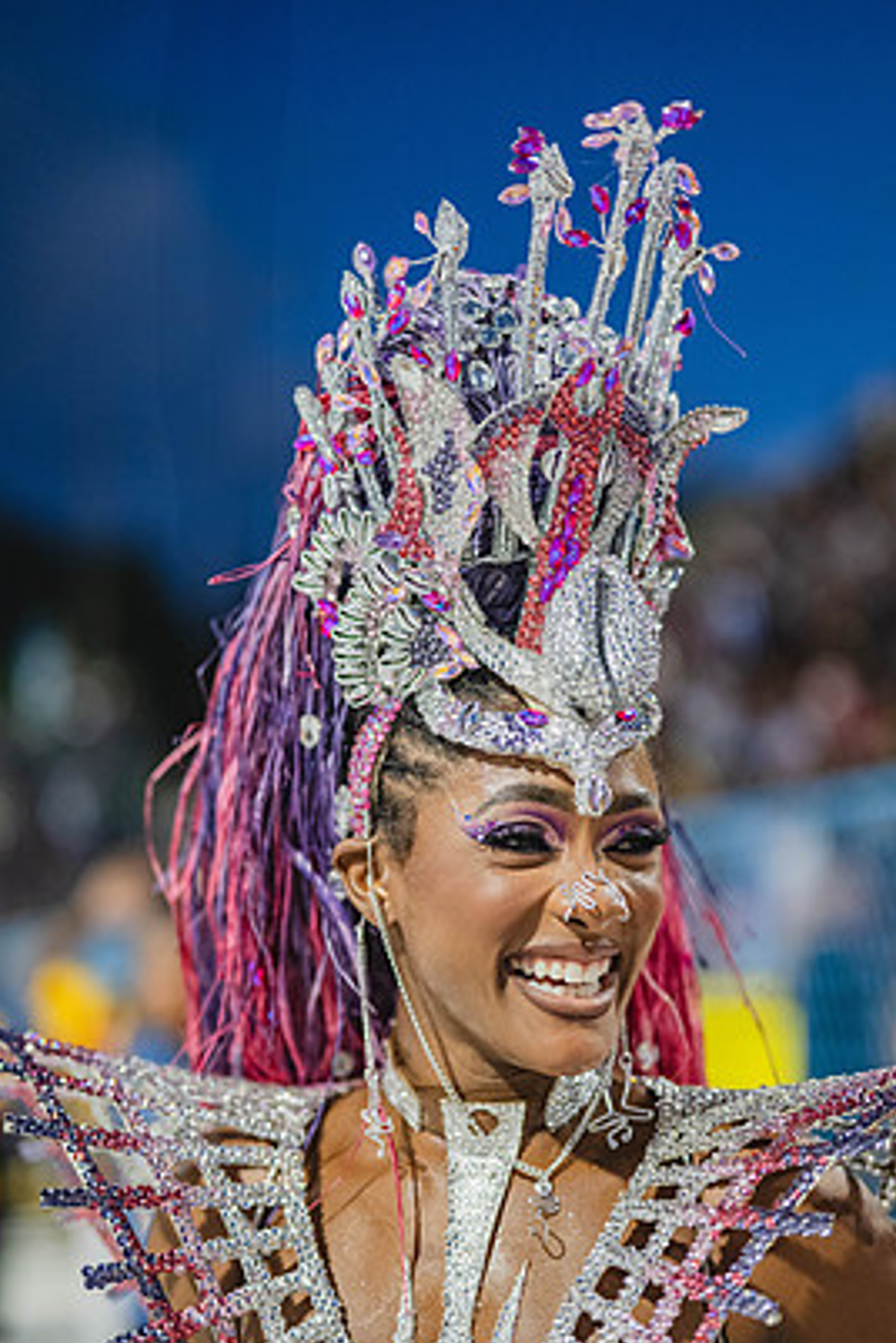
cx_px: 488
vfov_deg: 35.6
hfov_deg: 24.2
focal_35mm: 56
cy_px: 722
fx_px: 2091
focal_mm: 50
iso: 2000
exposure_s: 1/1600
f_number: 1.2
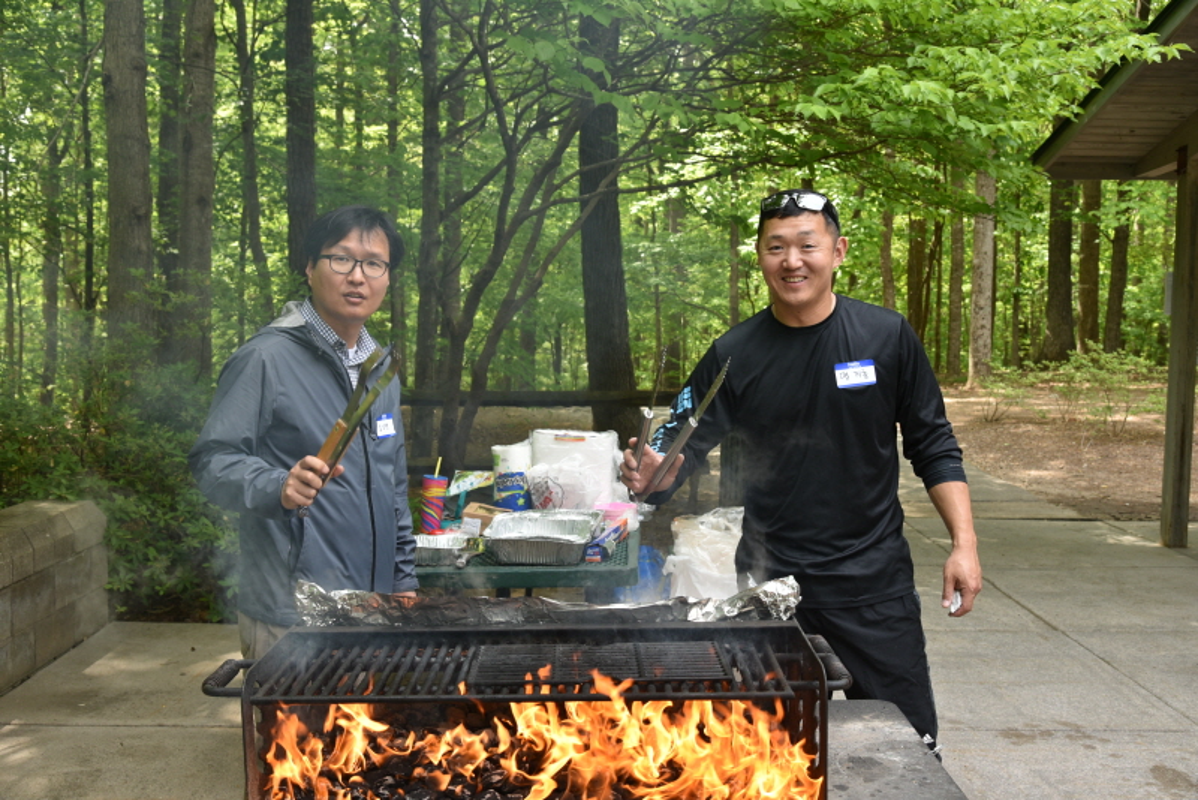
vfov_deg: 35.1
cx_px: 599
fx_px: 1265
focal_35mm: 38
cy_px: 400
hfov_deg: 50.7
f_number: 6.3
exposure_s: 1/160
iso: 400
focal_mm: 38
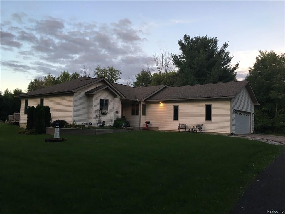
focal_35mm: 29
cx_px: 142
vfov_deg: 48.2
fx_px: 239
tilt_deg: +3.0
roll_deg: -2.5
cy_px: 107
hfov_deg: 61.7
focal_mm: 4.15
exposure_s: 1/40
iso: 25
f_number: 2.2
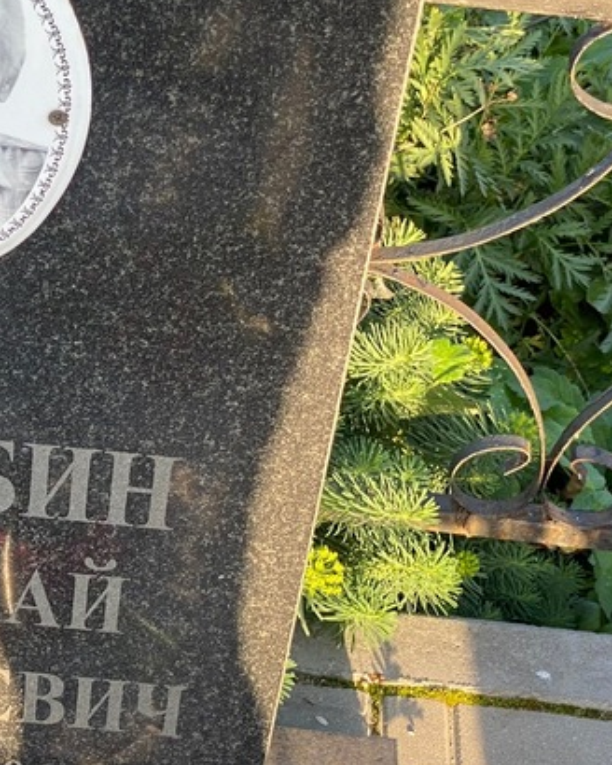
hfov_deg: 15.3
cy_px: 504
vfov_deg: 19.3
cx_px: 28
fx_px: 2241
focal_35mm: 99
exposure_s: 1/146
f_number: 2
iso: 20
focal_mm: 6
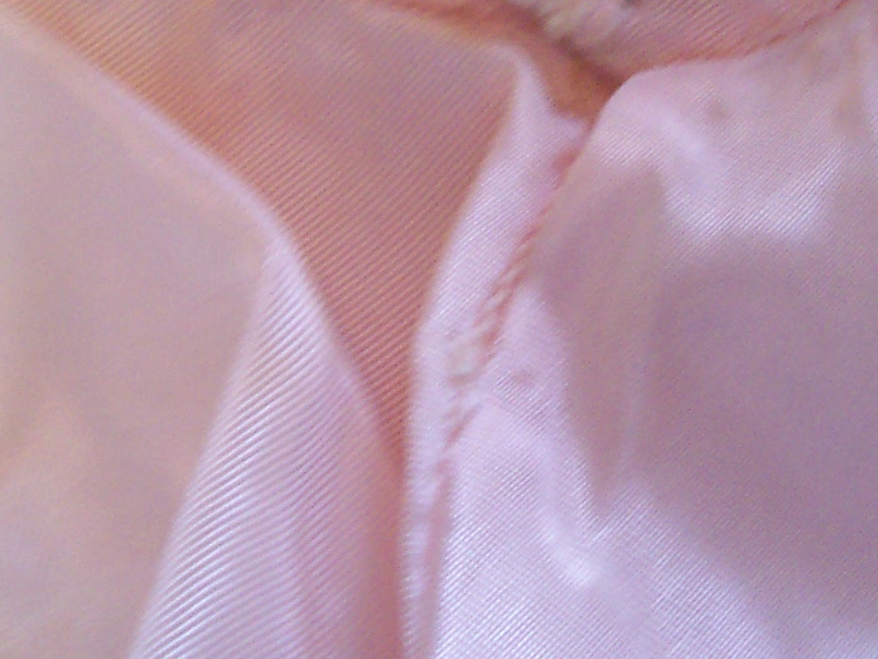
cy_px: 39
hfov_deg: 22.1
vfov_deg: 16.5
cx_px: 617
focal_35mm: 88
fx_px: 2232
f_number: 2.8
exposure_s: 1/30
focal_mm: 5.6
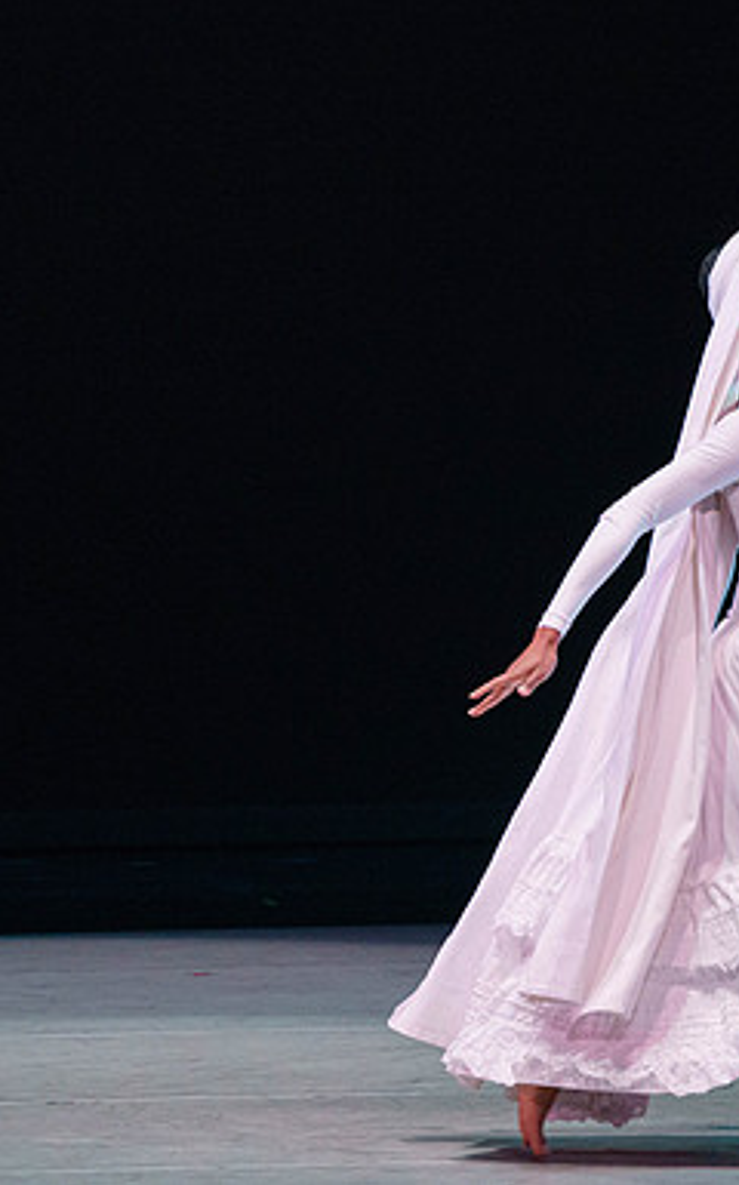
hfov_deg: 2.0
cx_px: 624
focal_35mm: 669
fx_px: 21598
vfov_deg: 3.1
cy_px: 582
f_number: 6.3
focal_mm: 400
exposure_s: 1/400
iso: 5000
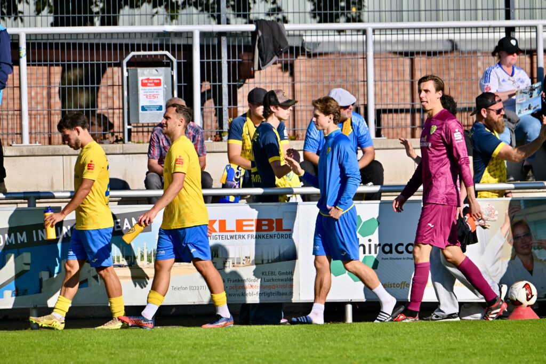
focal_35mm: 400
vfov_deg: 3.4
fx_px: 6067
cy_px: 182
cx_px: 273
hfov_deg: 5.2
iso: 180
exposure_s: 1/1600
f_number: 5.6
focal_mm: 400
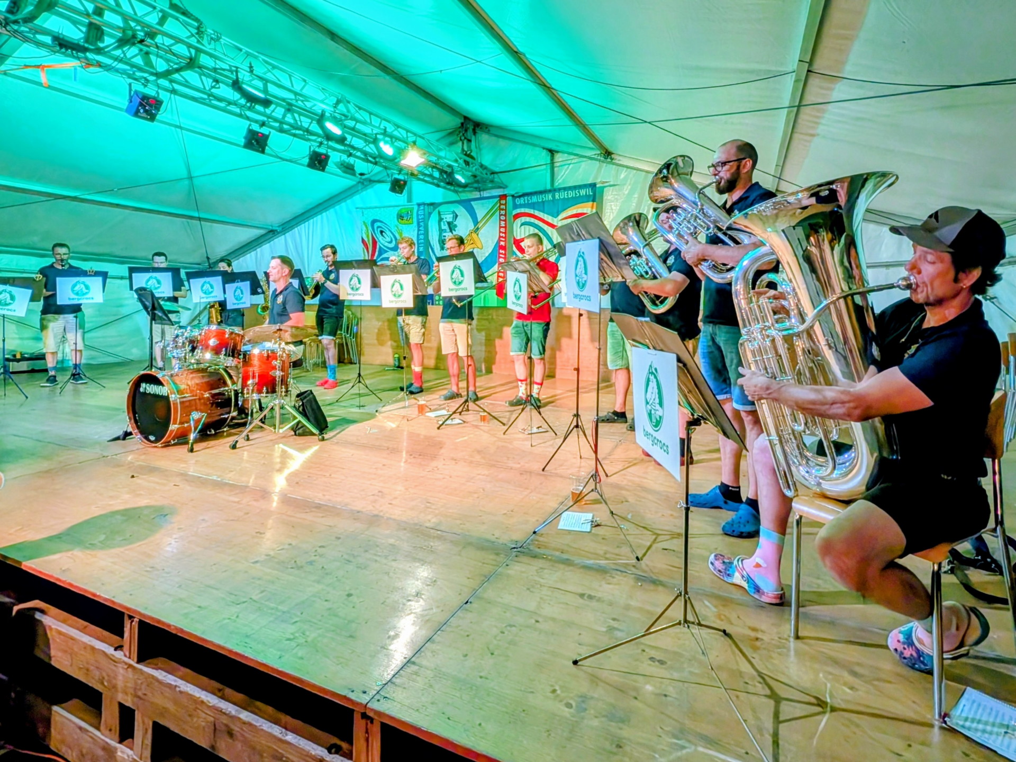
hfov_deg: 110.5
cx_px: 508
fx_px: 352
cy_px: 381
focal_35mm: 12
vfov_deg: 94.5
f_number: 1.7
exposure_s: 1/100
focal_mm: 2.02
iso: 313
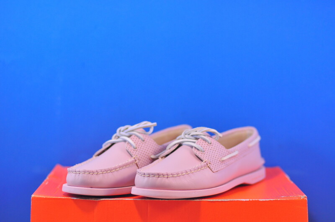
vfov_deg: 18.1
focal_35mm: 75
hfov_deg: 27.0
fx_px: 697
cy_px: 111
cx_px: 168
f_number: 2.2
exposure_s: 1/320
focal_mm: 50
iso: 250
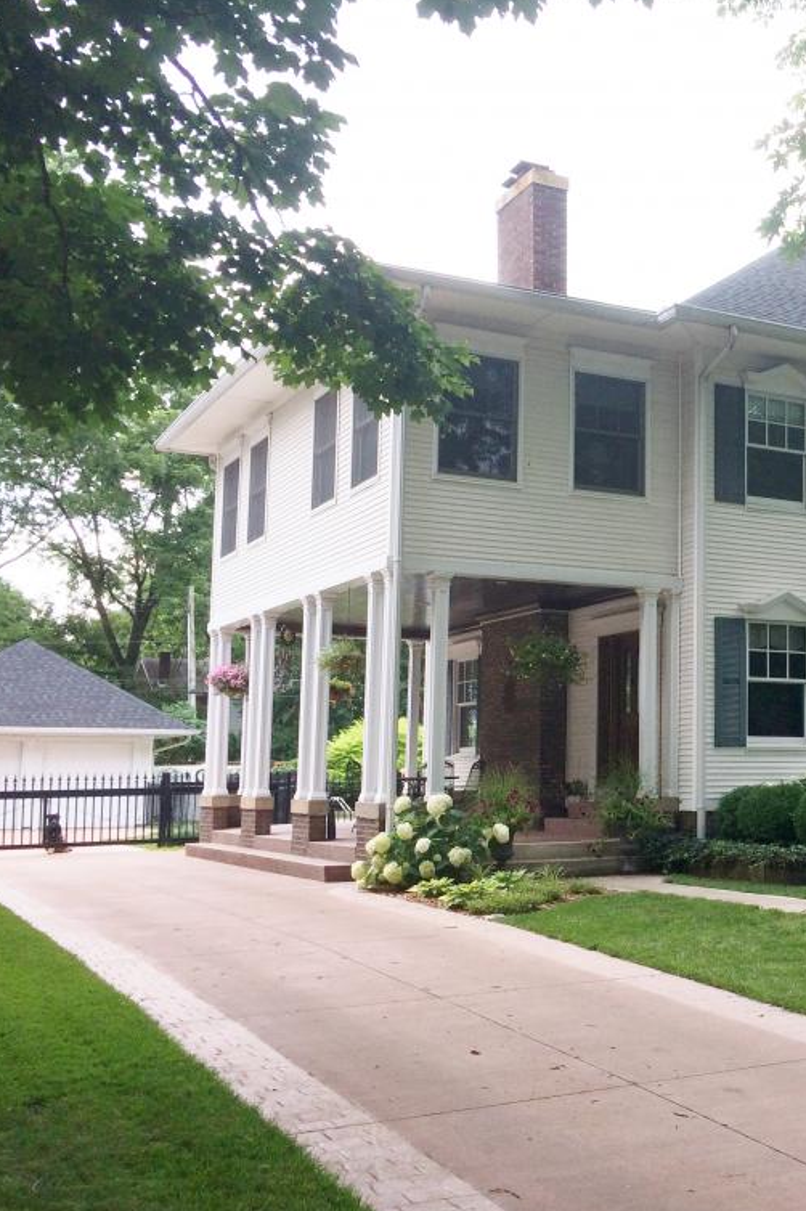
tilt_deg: +6.5
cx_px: 735
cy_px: 608
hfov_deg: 31.0
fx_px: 1378
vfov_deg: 47.4
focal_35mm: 41
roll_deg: +1.1
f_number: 2.2
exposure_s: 1/423
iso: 32
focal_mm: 4.15
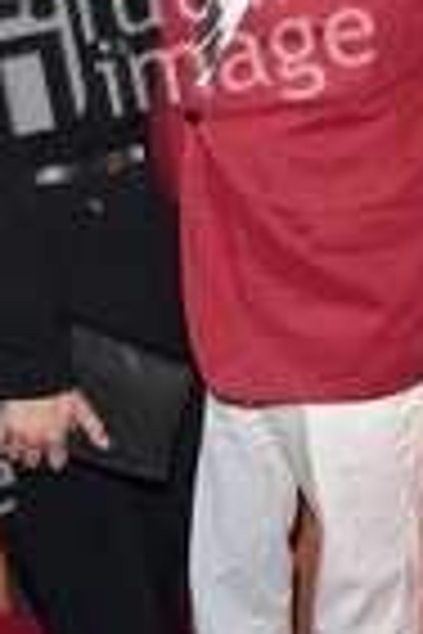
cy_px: 265
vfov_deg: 20.6
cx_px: 277
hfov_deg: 13.8
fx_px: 1745
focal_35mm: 99
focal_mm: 35
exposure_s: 1/250
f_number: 5.6
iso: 800
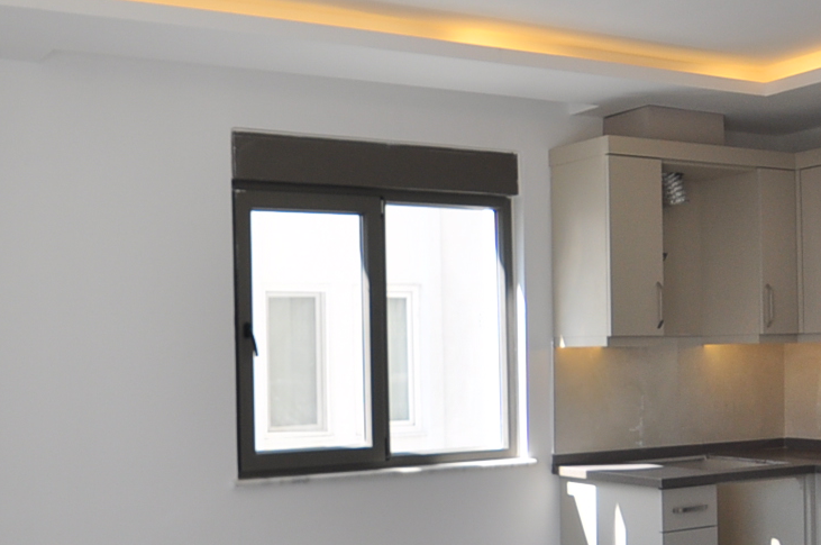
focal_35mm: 44
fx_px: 1002
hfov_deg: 43.0
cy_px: 356
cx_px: 192
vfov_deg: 30.2
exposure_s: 1/250
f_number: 4
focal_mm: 10
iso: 200
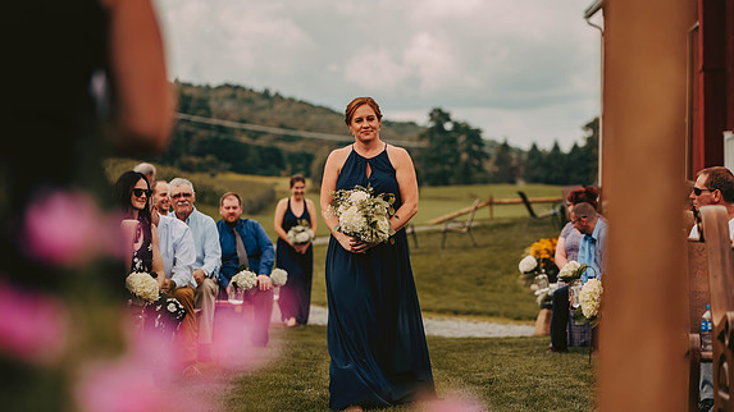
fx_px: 2063
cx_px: 369
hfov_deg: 20.2
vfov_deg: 11.4
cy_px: 219
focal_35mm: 106
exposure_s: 1/2000
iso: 200
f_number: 2.8
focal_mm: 100
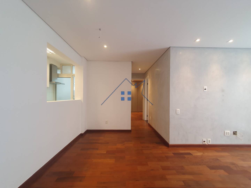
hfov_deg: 106.2
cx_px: 126
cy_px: 94
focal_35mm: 13
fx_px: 94
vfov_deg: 89.9
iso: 200
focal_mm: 1.8
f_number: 2.2
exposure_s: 1/60
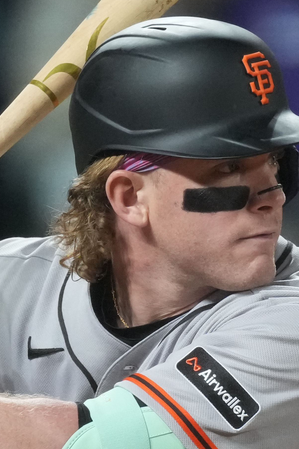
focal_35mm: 2794
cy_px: 227
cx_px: 165
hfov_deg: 0.5
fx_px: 34806
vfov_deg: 0.7
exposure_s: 1/1600
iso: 6400
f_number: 4
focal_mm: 600
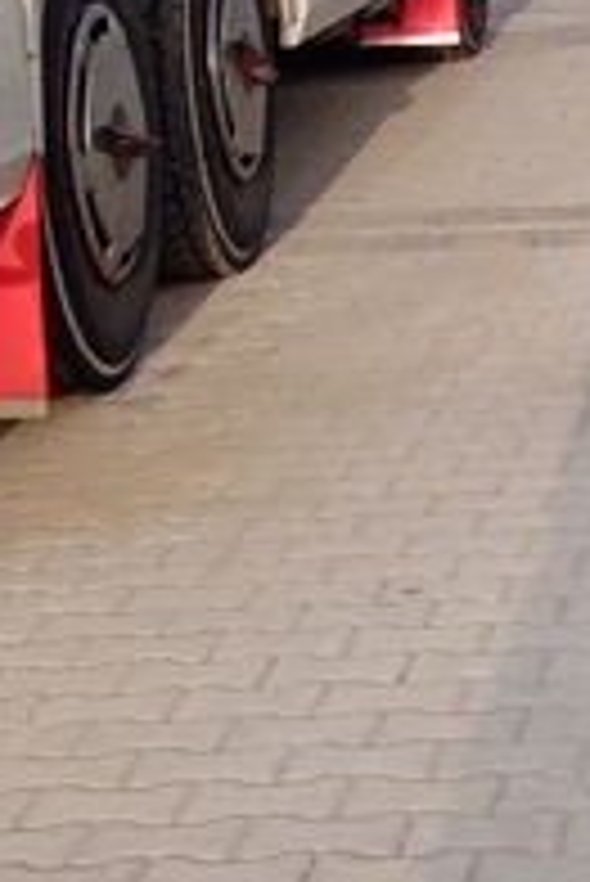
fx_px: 3116
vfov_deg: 16.1
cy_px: 392
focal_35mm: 127
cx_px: 968
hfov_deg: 10.3
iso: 117
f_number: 1.8
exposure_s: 1/351
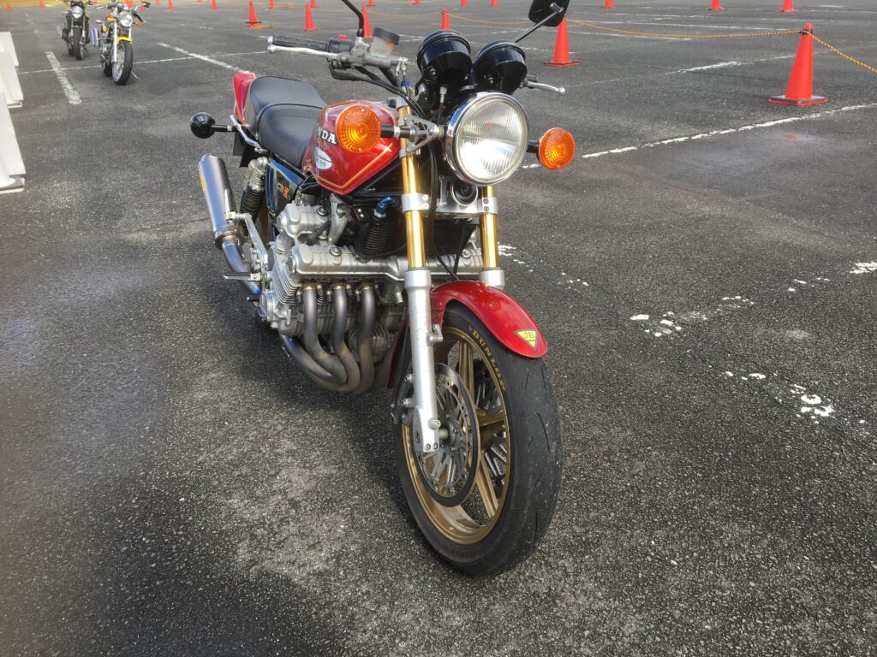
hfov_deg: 61.7
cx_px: 438
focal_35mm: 29
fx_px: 735
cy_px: 328
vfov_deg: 48.2
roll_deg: +1.9
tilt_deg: -24.3
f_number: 2.2
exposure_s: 1/553
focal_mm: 4.15
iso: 25
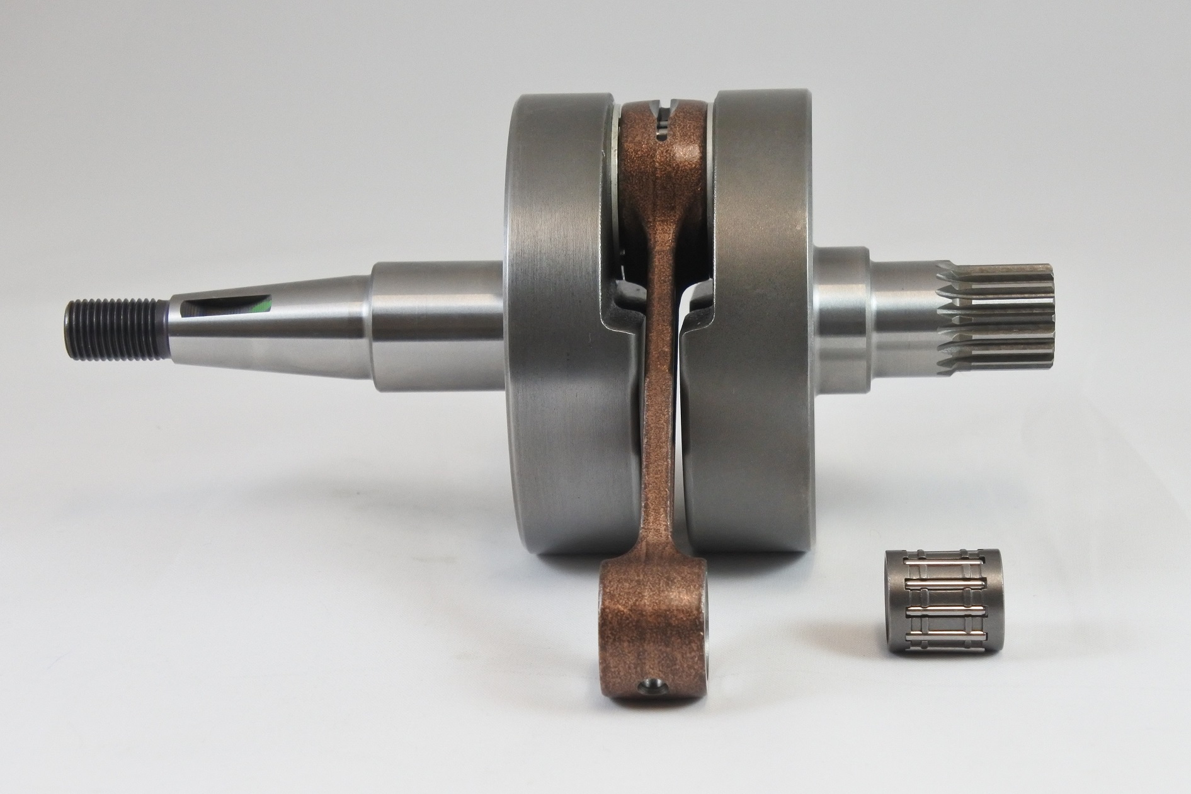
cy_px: 397
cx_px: 596
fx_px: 2514
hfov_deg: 26.6
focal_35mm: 76
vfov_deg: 17.9
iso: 800
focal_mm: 28.2
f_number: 5.6
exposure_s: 1/125
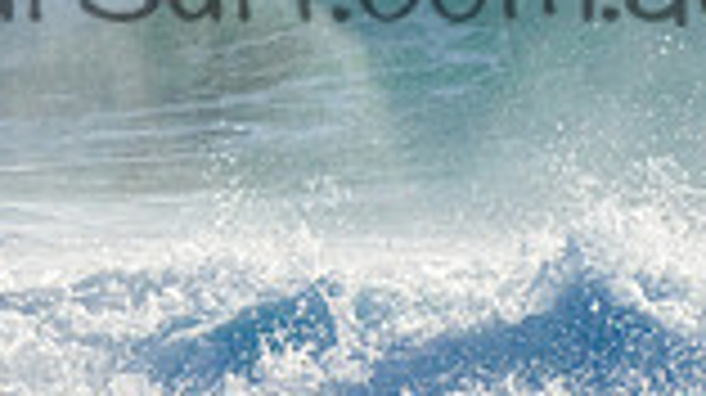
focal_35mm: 2265
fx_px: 42365
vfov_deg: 0.5
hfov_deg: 1.0
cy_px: -83
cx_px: 279
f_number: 5.6
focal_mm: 390
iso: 280
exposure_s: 1/2000
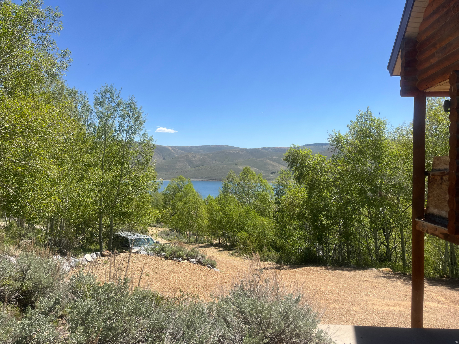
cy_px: 172
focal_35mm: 26
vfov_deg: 53.1
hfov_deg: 67.3
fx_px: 345
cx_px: 230
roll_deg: +1.4
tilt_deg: -1.8
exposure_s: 1/3413
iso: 50
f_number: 1.6
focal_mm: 5.1
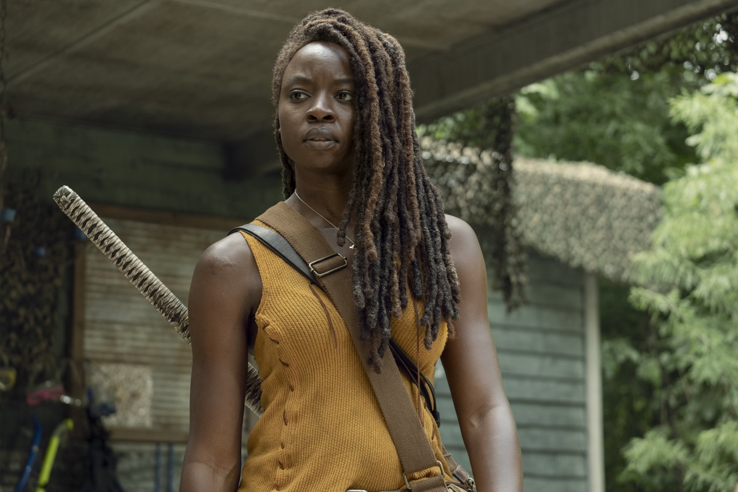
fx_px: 1537
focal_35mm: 75
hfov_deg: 27.0
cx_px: 369
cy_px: 246
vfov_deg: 18.2
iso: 320
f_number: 2.8
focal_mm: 50
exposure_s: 1/160
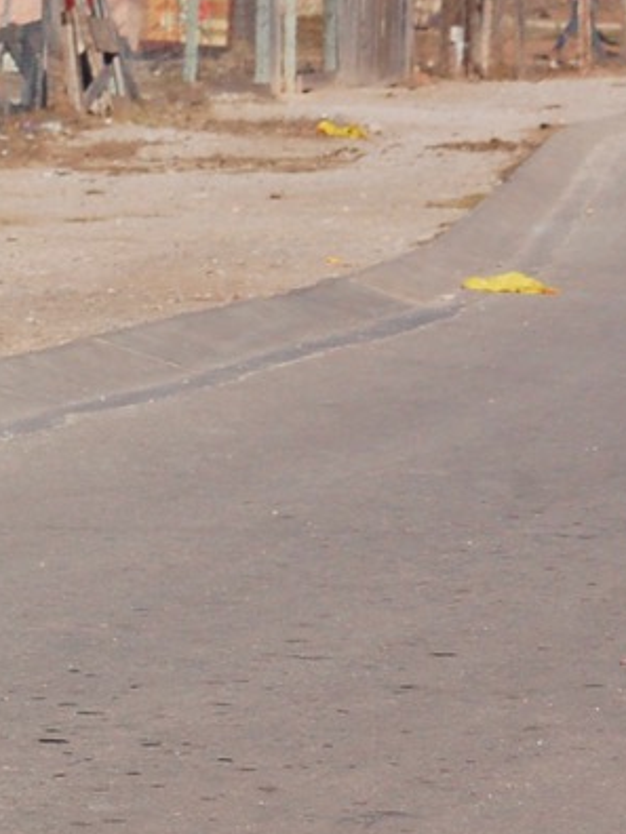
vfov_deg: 6.1
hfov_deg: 4.5
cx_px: -696
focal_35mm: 326
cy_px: 422
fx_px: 7861
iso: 400
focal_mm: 70
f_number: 4
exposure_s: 1/1000
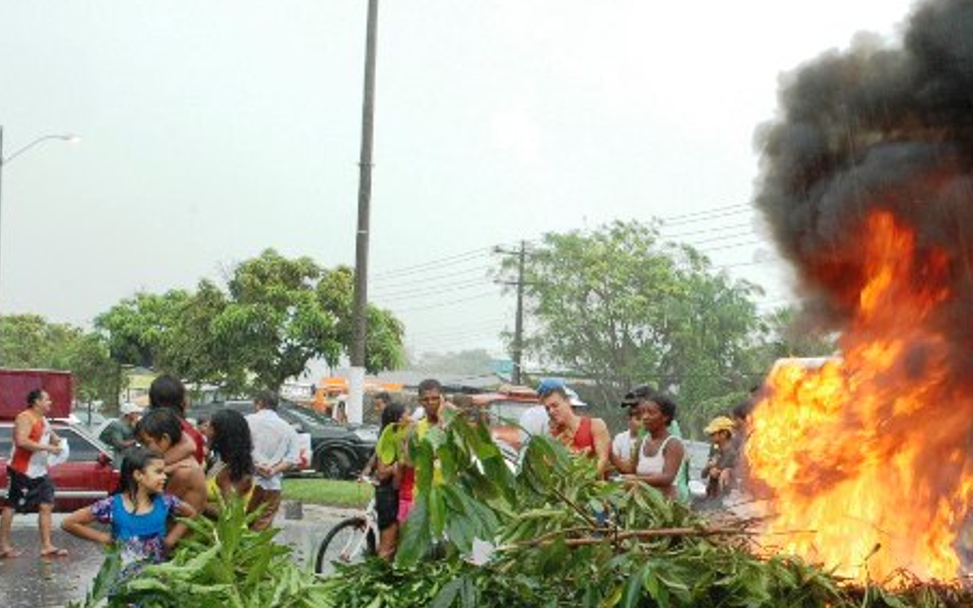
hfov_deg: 29.7
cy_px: 488
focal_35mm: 69
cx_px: 647
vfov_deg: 18.7
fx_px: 1824
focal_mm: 29
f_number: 11
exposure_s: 1/80
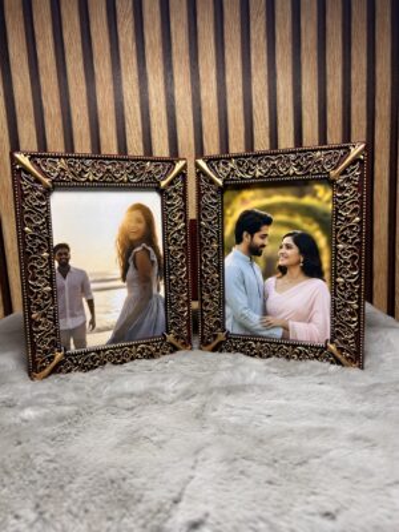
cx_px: 200
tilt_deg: -8.7
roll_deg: +1.5
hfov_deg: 53.1
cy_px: 266
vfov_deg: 67.3
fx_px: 400
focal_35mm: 26
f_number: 1.5
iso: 40
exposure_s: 1/100
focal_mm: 5.7
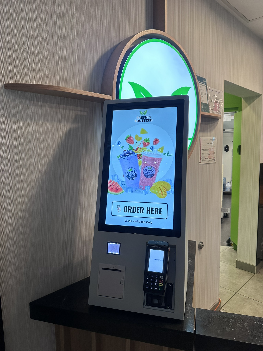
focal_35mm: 24
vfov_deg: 71.6
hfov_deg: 56.8
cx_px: 132
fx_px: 243
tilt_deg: -6.4
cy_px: 176
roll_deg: +1.3
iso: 125
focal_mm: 6.86
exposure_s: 1/120
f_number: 1.78
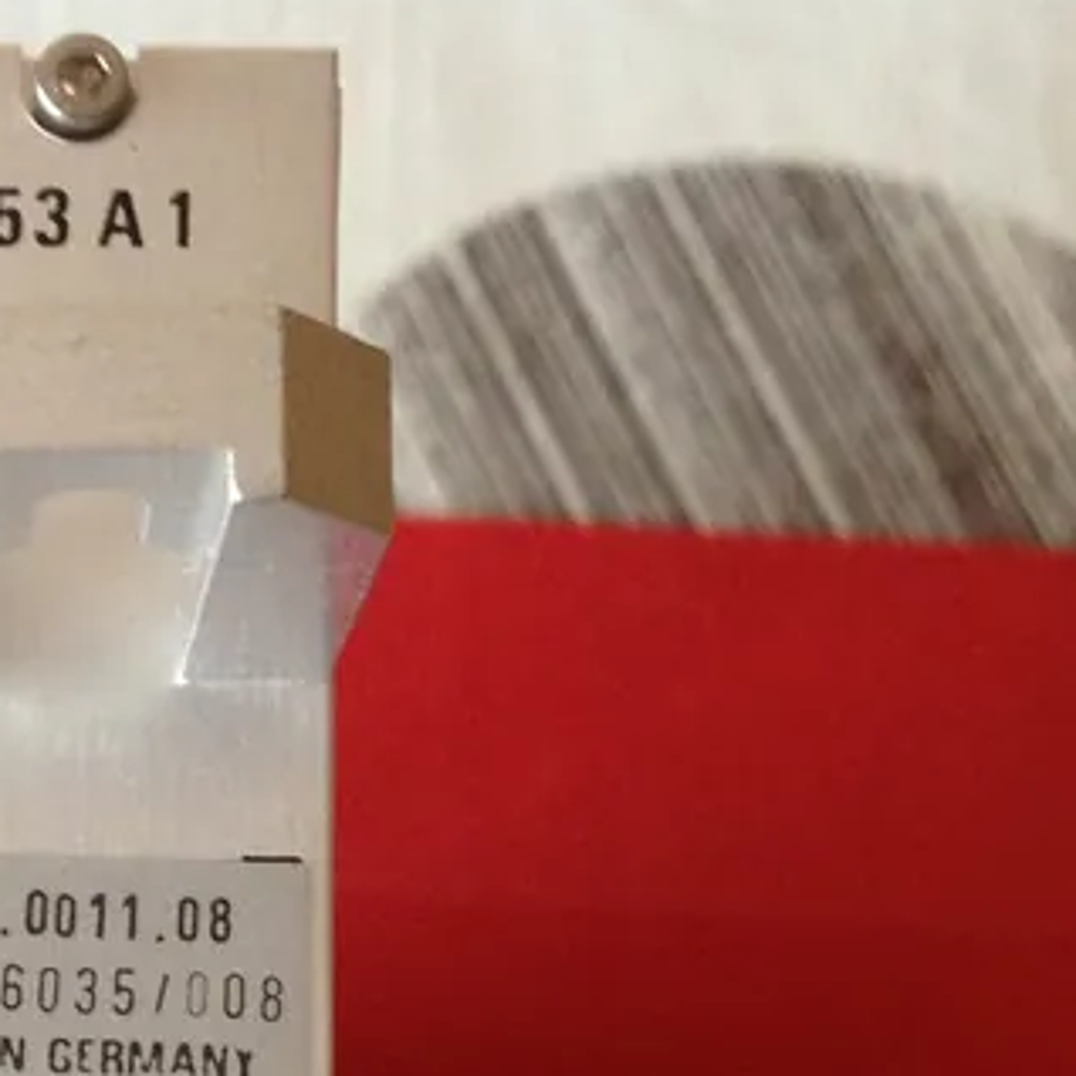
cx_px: -74
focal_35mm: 97
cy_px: 1188
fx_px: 3411
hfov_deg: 17.4
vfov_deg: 17.3
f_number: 2.4
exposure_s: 1/15
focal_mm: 4.28
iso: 200
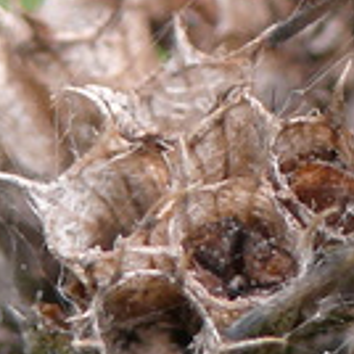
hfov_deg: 1.1
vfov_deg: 1.1
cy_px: -164
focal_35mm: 1532
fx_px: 17725
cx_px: 609
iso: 100
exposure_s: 1/200
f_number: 4
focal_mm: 57.7
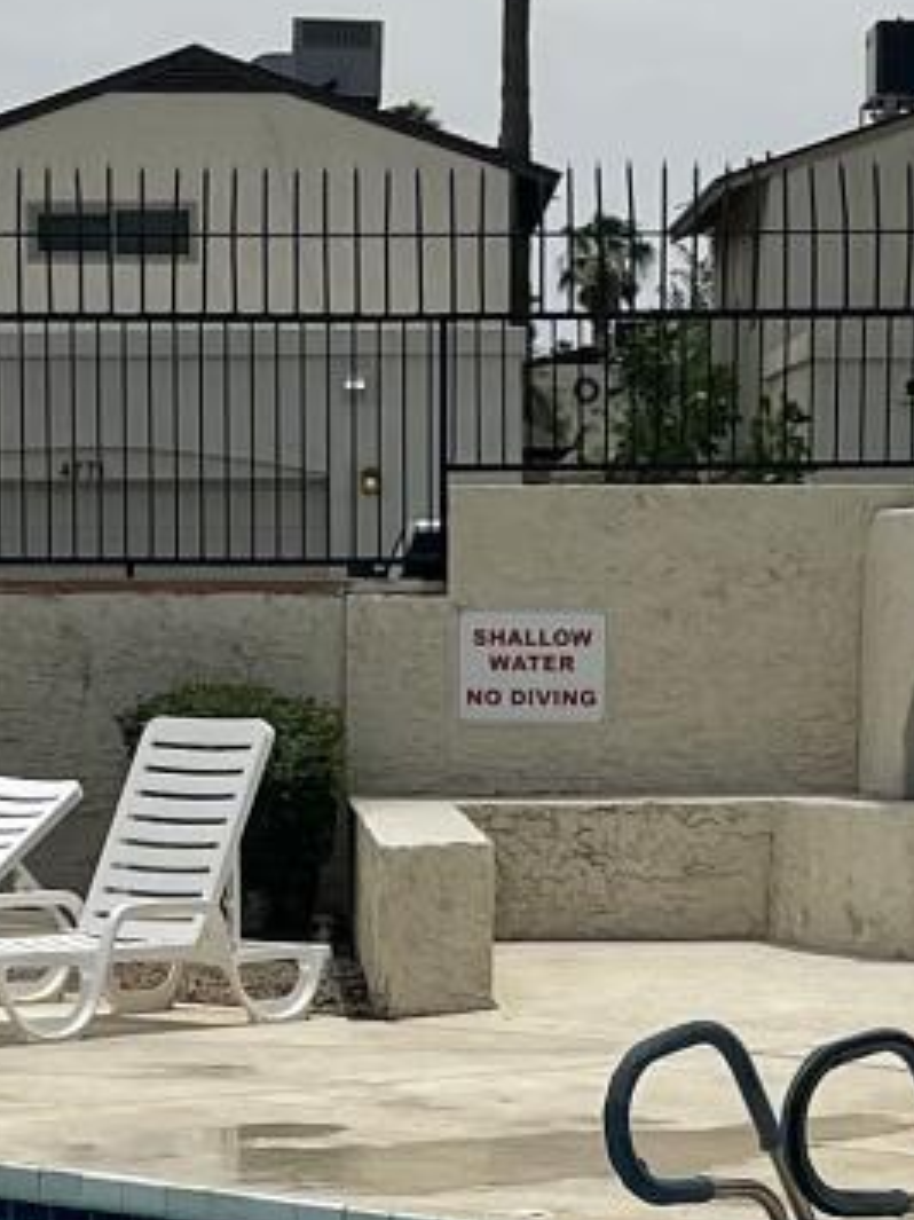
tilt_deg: -8.7
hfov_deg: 10.5
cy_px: 1406
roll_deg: +0.9
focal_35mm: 141
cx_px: 405
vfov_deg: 13.7
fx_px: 4967
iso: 32
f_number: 1.6
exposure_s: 1/9174
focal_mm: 5.1
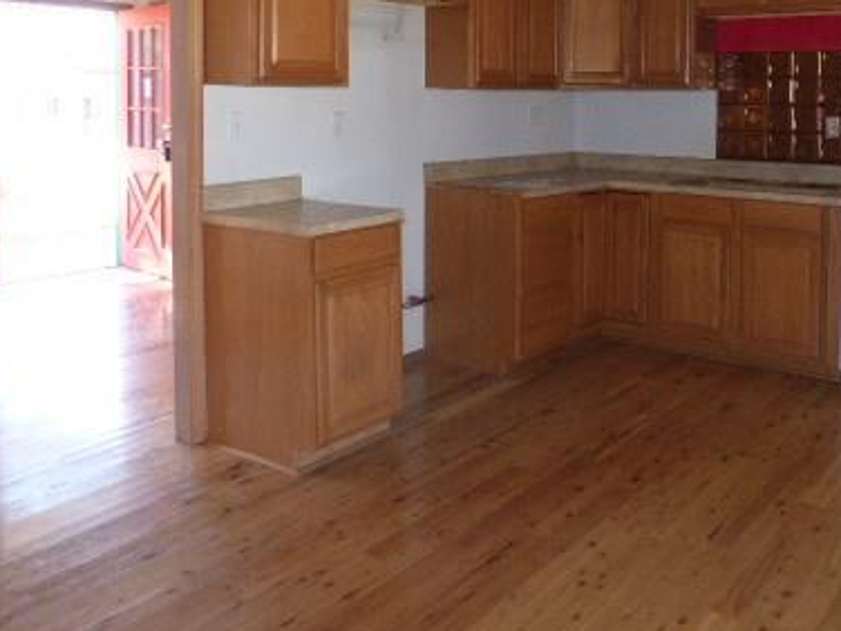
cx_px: 602
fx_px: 826
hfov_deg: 52.2
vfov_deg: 40.0
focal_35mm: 34
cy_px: 123
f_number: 2.8
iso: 320
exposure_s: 1/80
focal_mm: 3.58
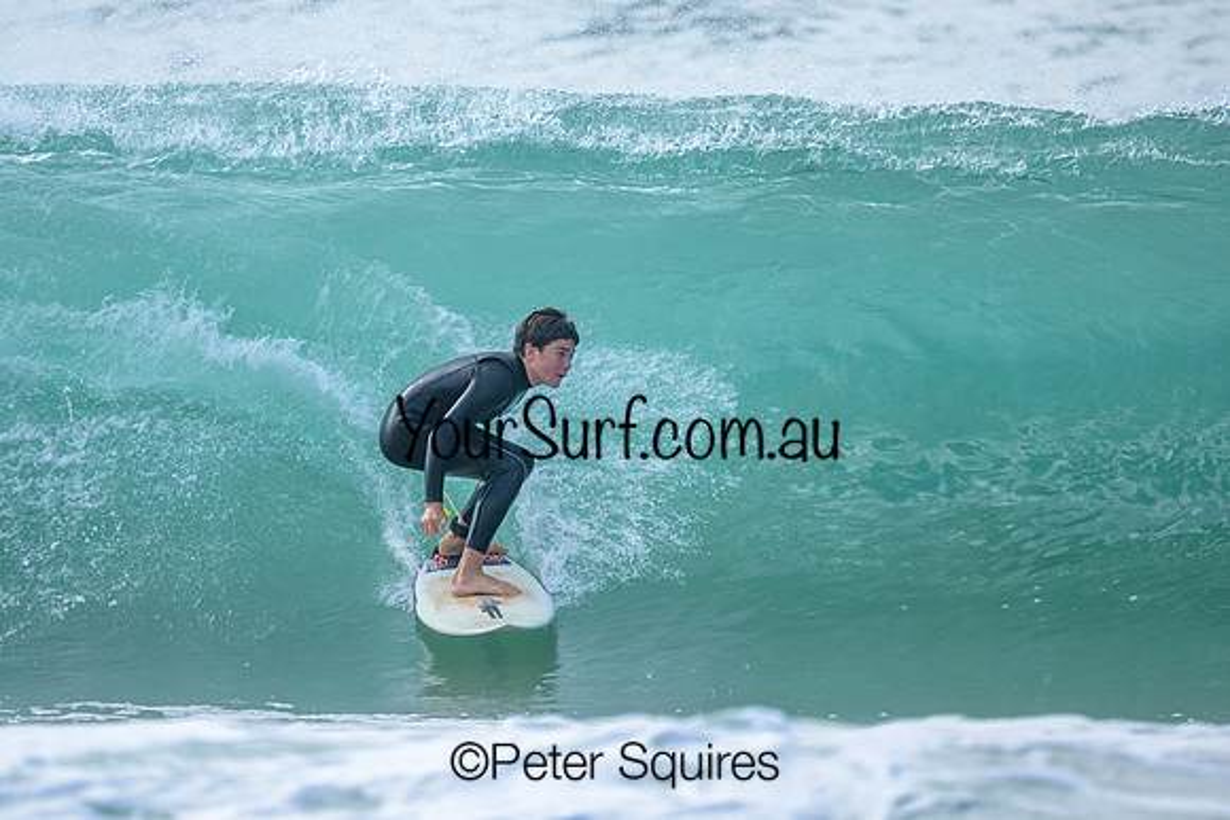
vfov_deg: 1.3
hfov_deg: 1.9
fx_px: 37521
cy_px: 329
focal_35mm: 1098
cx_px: 473
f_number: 6.3
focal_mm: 800
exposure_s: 1/2000
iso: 500
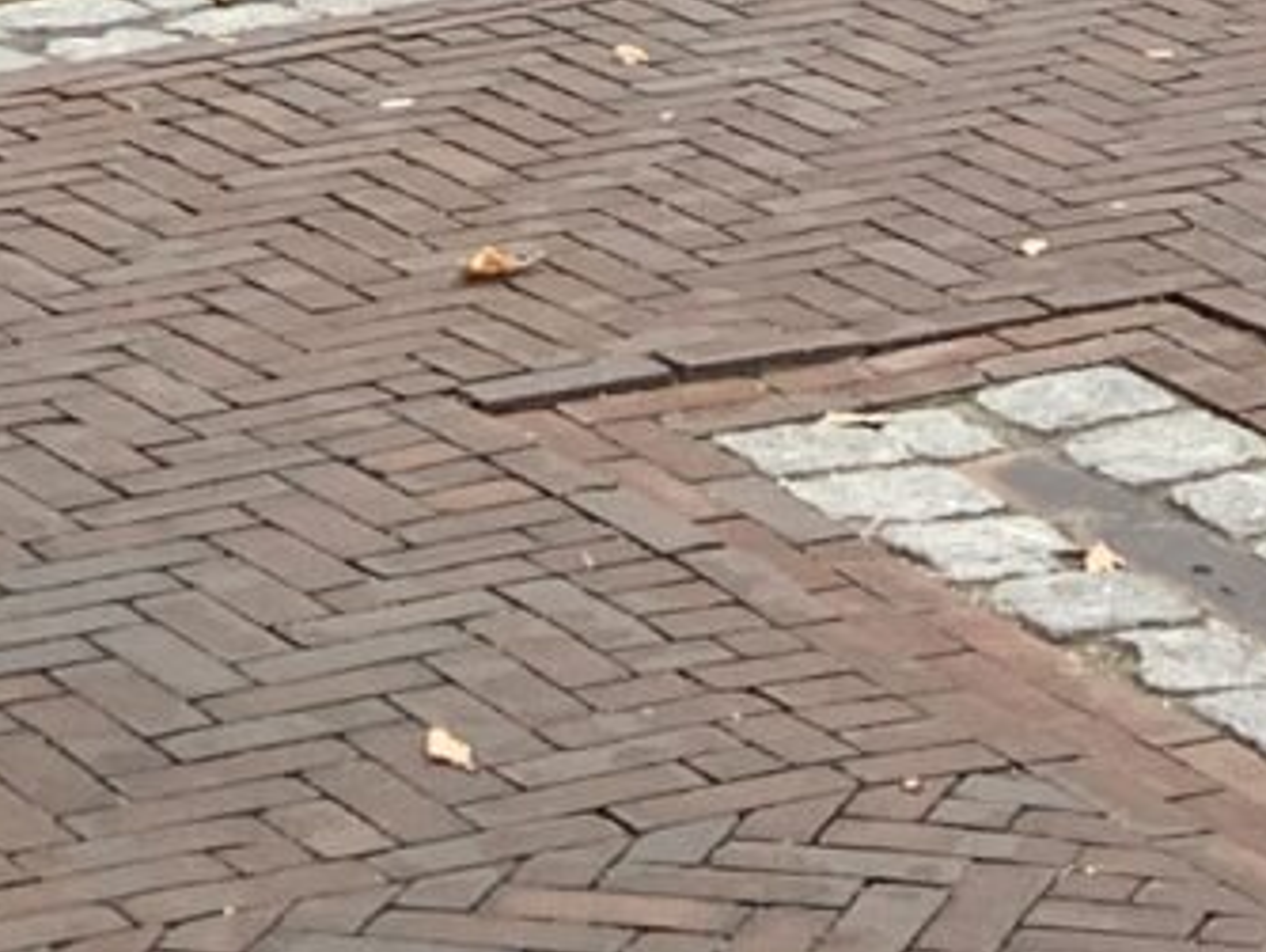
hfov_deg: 9.6
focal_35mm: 199
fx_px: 7283
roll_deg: -0.9
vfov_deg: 6.6
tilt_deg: +3.9
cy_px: -2200
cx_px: 1982
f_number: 1.8
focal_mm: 4.25
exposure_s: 1/154
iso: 25
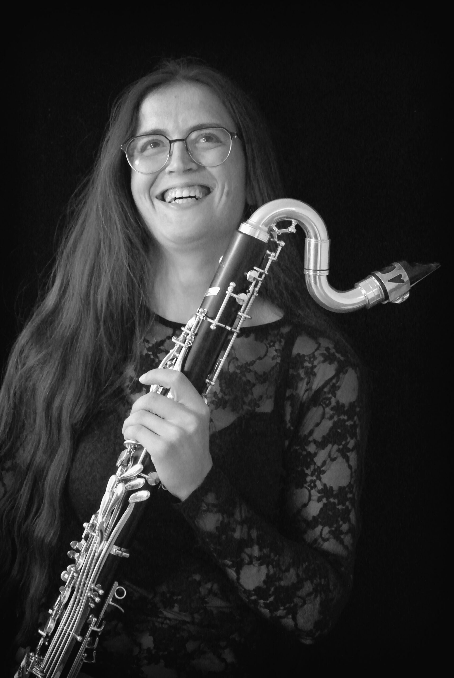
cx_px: 227
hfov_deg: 16.9
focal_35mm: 81
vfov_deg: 25.0
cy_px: 339
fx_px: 1528
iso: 6400
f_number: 3.8
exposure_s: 1/125
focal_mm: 30
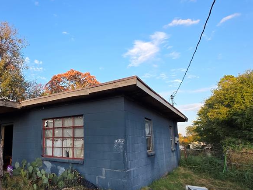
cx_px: 69
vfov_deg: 58.3
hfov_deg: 69.9
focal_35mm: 23
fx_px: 168
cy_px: 116
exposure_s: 1/358
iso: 40
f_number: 1.9
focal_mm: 2.2
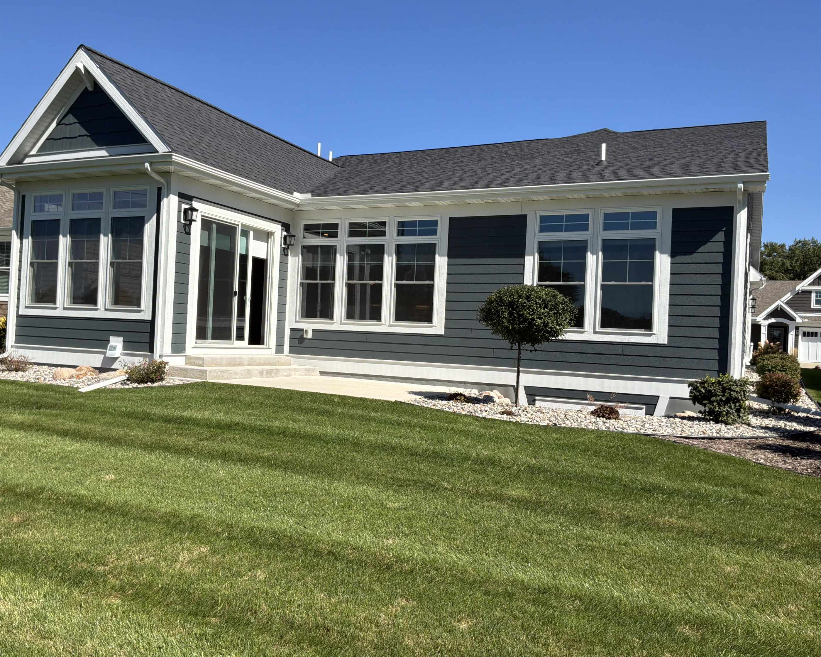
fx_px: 729
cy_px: 329
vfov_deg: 48.5
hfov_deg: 58.7
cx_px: 375
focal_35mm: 30
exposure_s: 1/1848
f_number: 1.8
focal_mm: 3
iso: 25
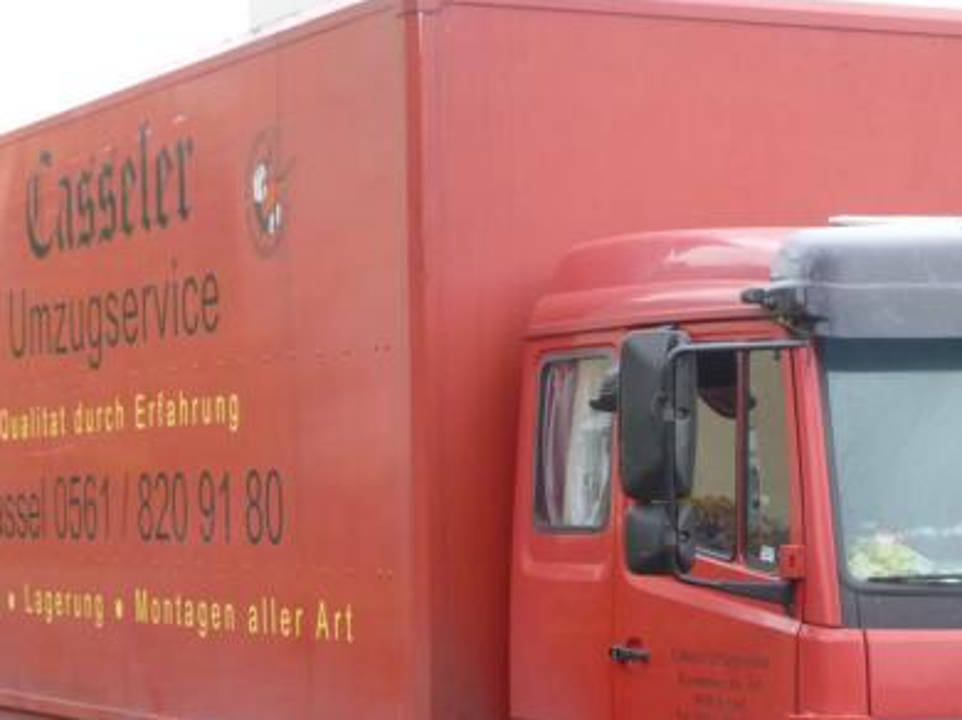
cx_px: 691
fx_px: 3250
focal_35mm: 117
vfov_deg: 12.5
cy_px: 693
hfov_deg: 16.8
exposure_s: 1/40
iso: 200
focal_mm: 10.3
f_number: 4.6
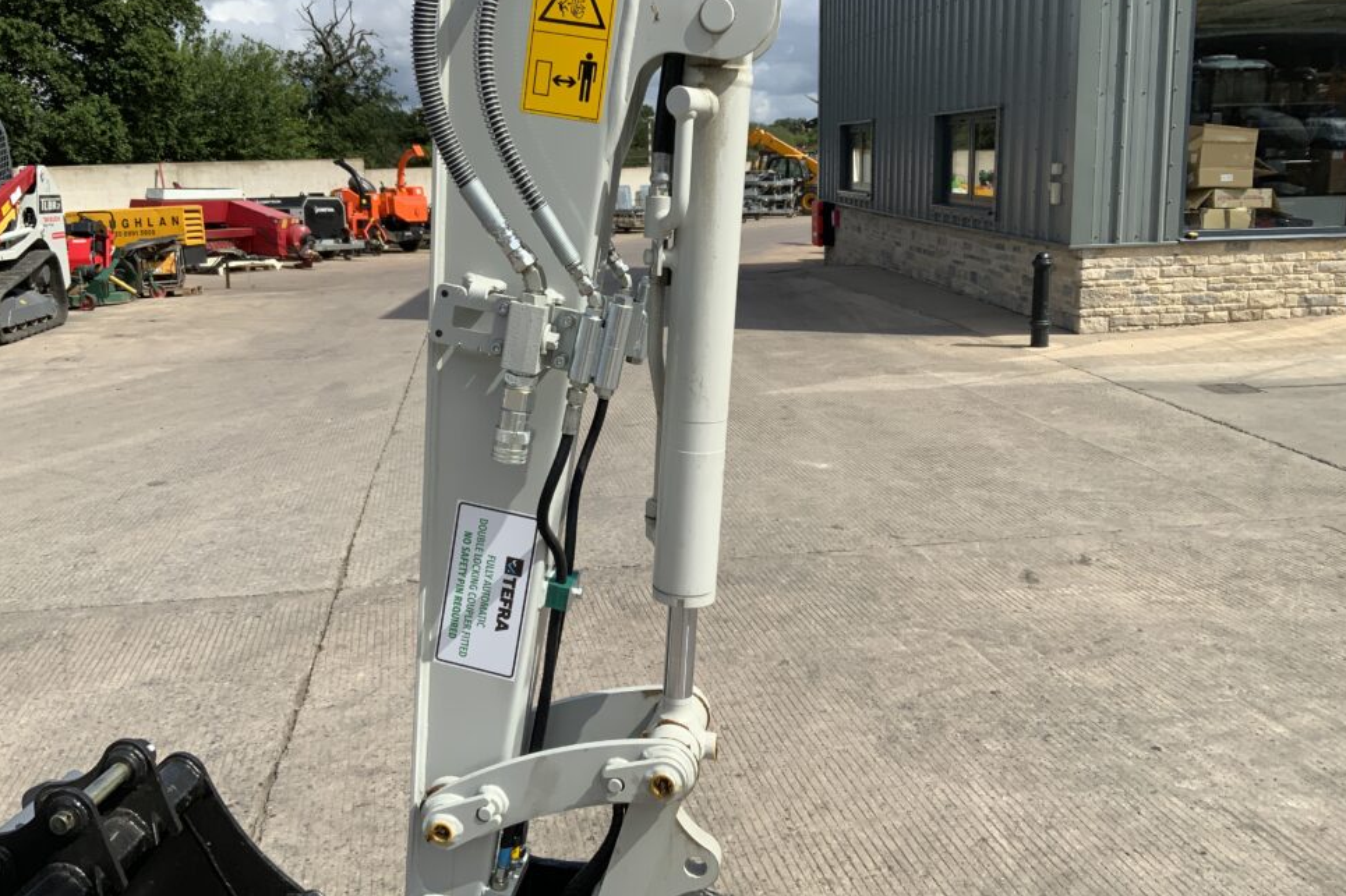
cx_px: 644
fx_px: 1196
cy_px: 385
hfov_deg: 58.7
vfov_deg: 41.0
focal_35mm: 32
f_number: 1.8
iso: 20
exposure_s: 1/2667
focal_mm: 3
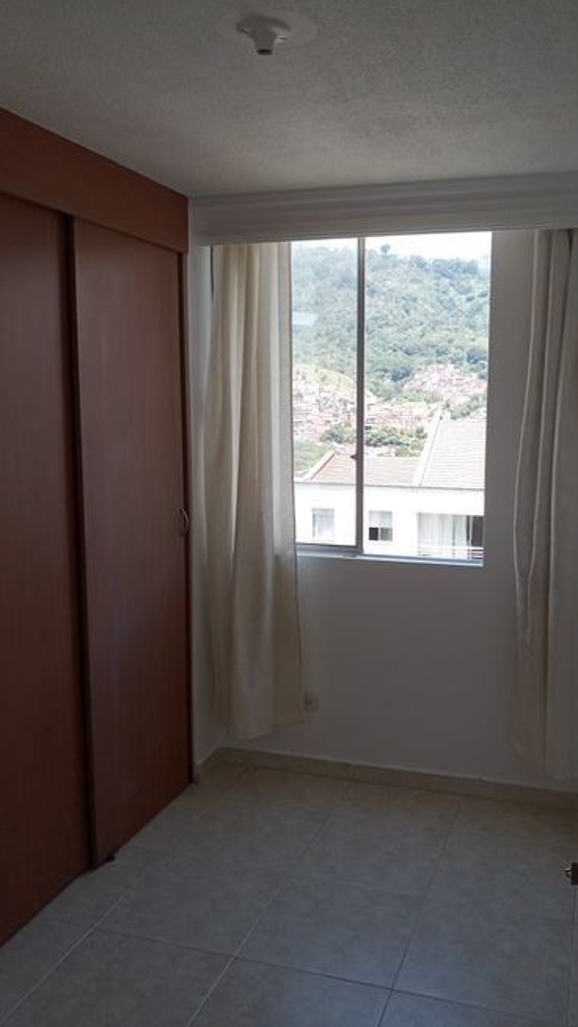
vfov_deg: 64.3
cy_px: 517
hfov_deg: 38.8
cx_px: 338
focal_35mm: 30
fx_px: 817
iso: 112
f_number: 2.2
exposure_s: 1/240
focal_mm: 3.79
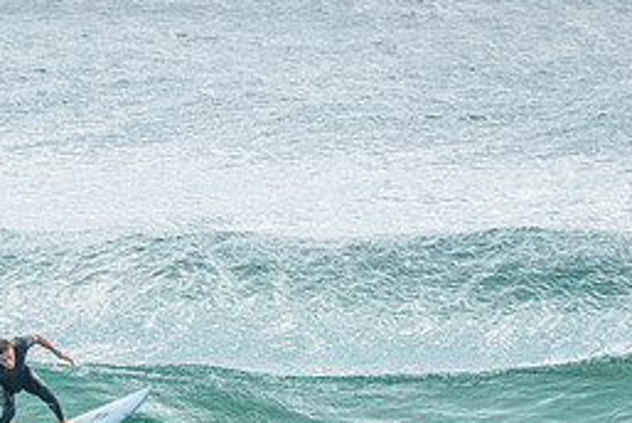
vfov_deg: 1.2
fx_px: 19438
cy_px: 357
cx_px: 7
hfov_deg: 1.9
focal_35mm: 1106
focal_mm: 400
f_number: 11
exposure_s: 1/1600
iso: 800
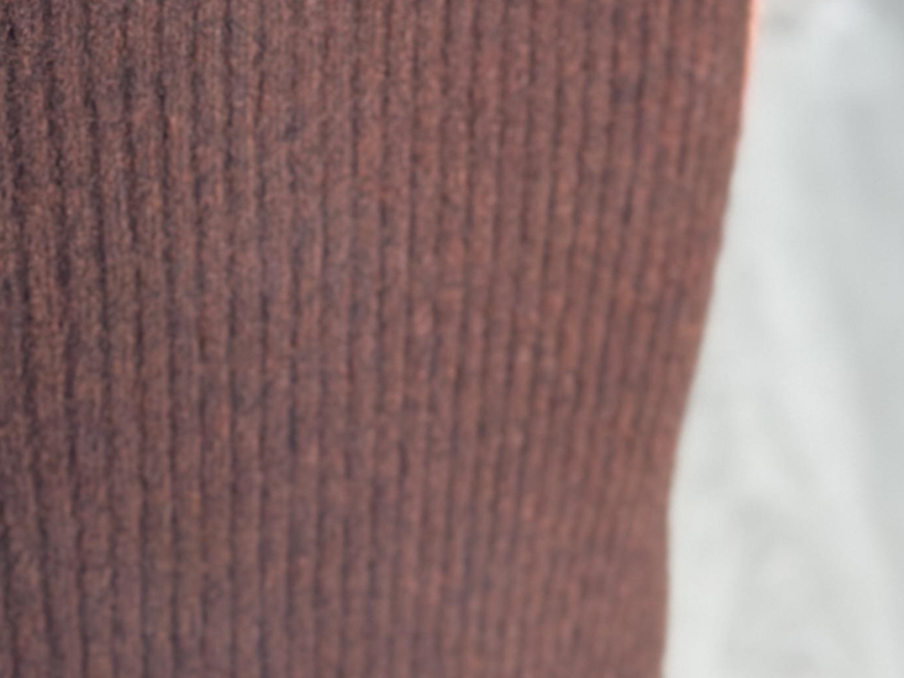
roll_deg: +3.2
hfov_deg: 13.9
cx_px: 71
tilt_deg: -33.7
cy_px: -596
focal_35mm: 141
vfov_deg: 9.9
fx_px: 3681
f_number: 1.78
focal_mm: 6.86
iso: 125
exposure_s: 1/122
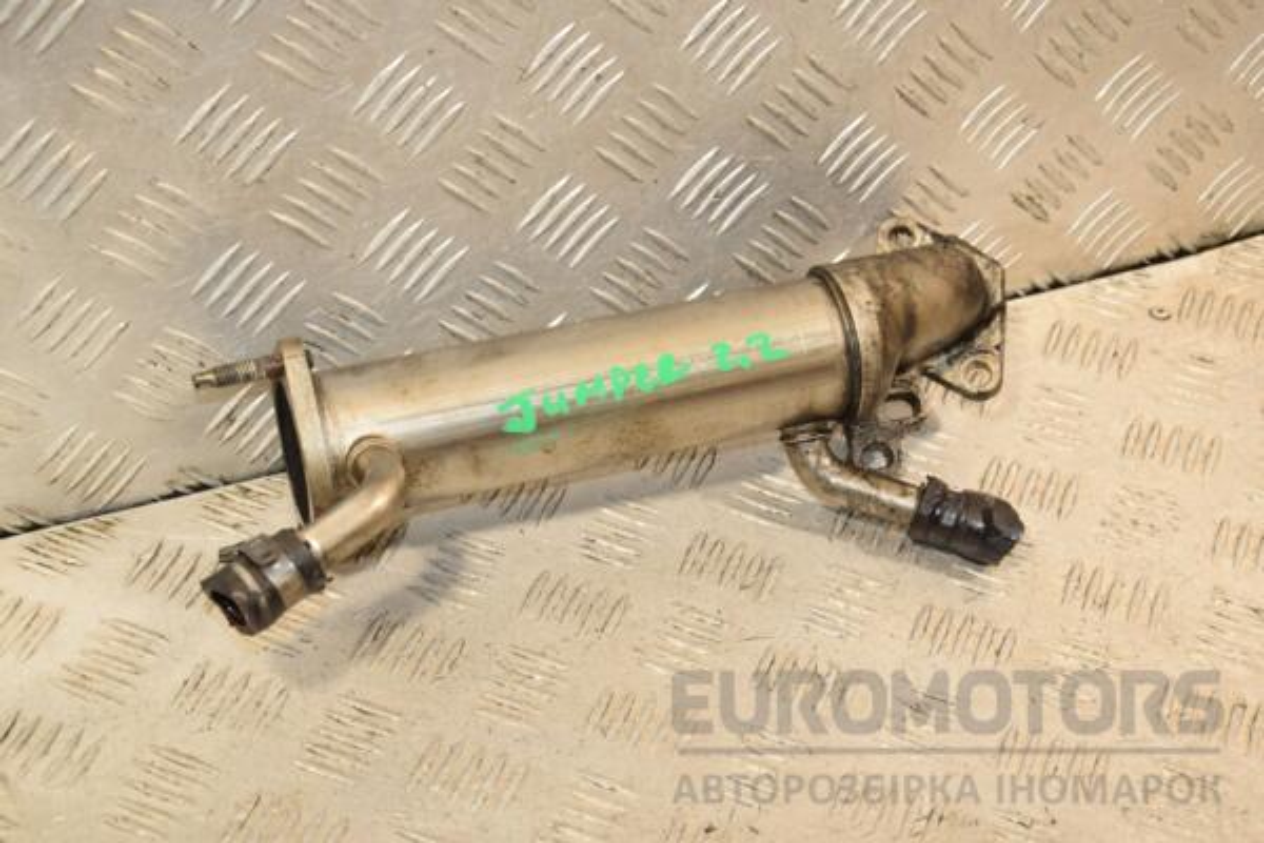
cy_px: 422
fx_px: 2528
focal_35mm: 72
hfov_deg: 28.1
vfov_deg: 18.9
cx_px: 632
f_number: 7.1
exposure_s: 1/200
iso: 800
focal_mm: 48
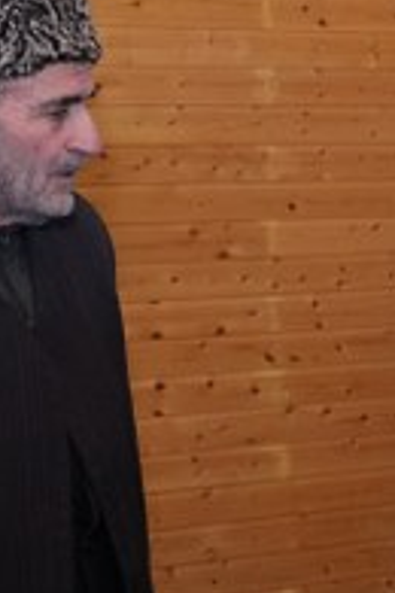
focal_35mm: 126
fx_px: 2074
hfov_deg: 9.2
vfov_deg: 16.2
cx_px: 1088
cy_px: 455
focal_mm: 24
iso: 1600
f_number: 4
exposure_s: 1/200
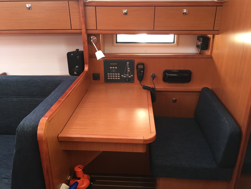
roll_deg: +1.2
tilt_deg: -21.9
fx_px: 210
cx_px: 126
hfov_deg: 61.7
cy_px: 94
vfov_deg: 48.2
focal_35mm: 29
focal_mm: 4.15
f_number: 2.2
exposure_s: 1/33
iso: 125
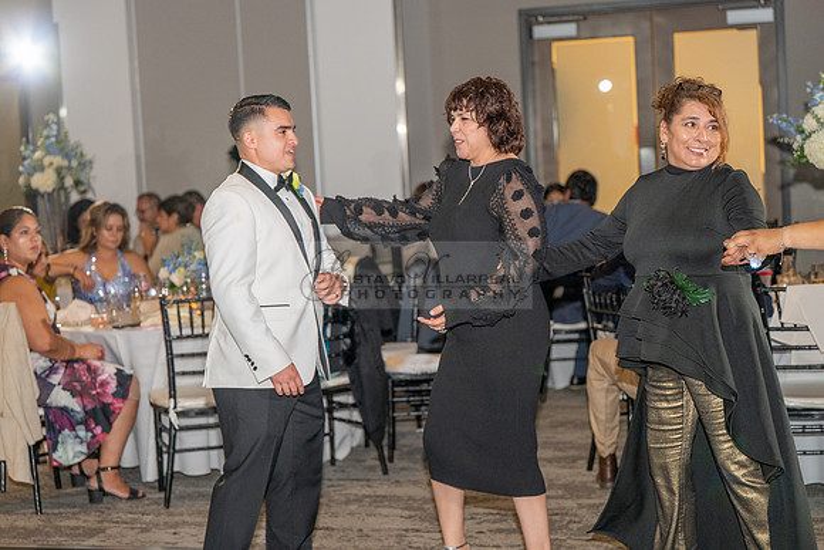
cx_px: 412
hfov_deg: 28.8
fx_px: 1603
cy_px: 275
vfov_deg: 19.5
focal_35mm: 70
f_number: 2.8
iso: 1000
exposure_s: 1/125
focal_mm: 70
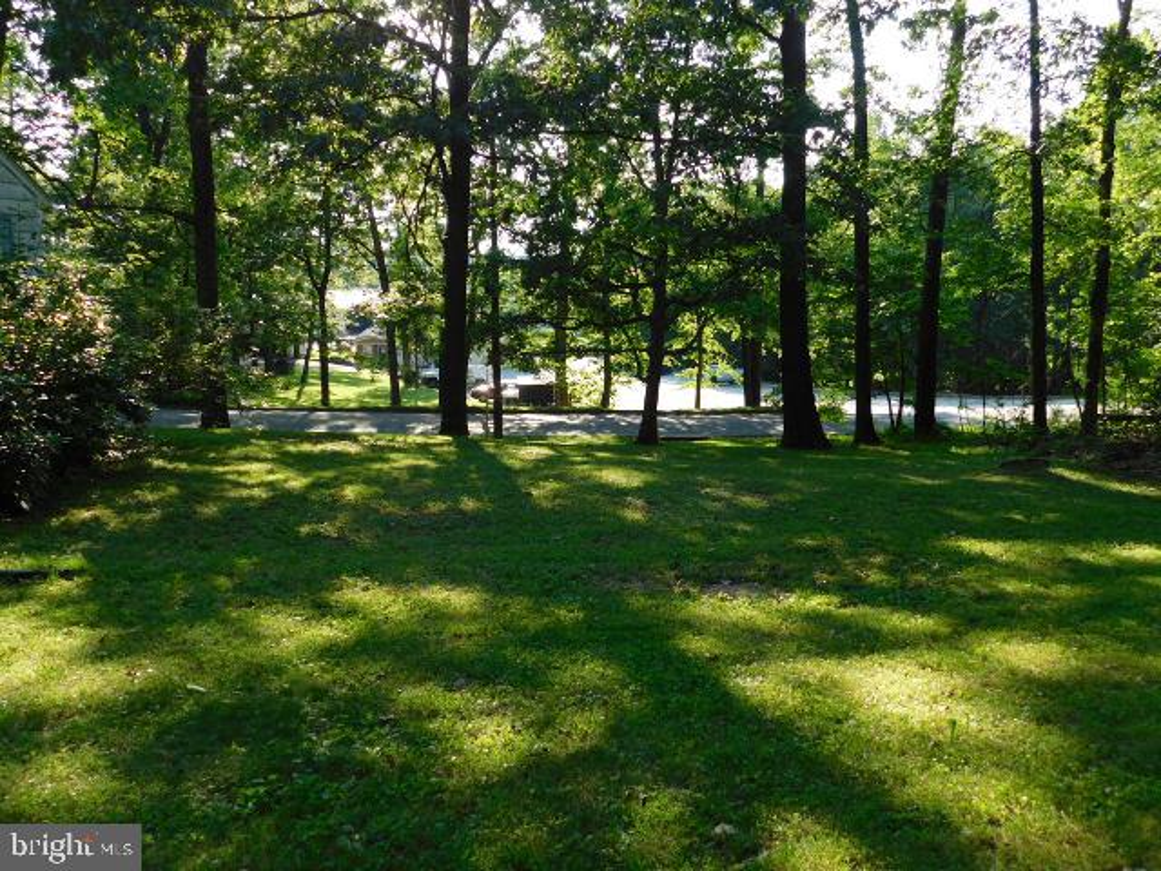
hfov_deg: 60.0
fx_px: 1006
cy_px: 436
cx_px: 580
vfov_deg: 46.8
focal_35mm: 30
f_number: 3.2
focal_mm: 5.3
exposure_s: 1/250
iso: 125
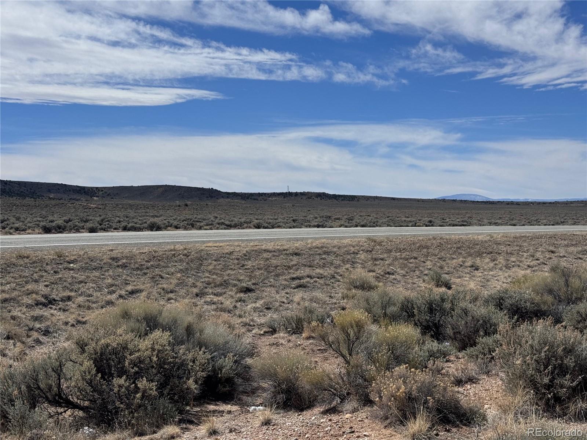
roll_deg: +0.8
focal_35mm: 48
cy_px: 220
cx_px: 294
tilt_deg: -2.2
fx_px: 814
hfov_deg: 39.7
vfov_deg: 30.3
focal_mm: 6.76
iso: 64
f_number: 1.78
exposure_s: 1/10526
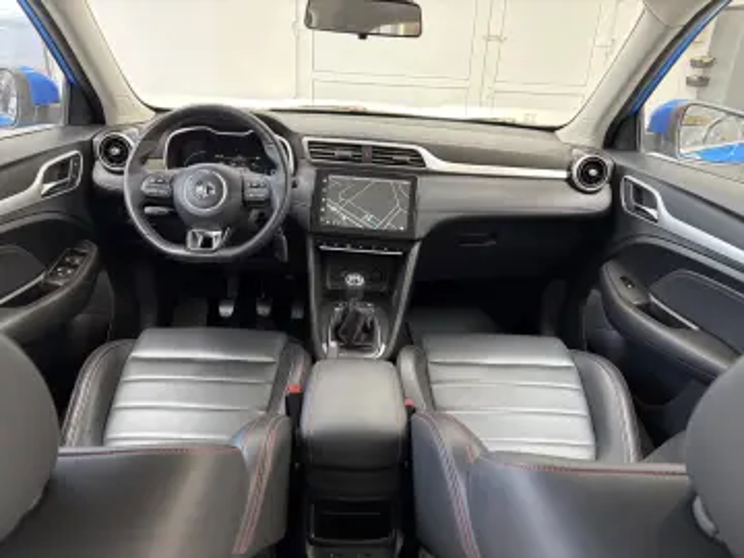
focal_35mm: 26
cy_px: 279
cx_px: 372
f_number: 1.6
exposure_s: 1/59
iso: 250
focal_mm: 5.96
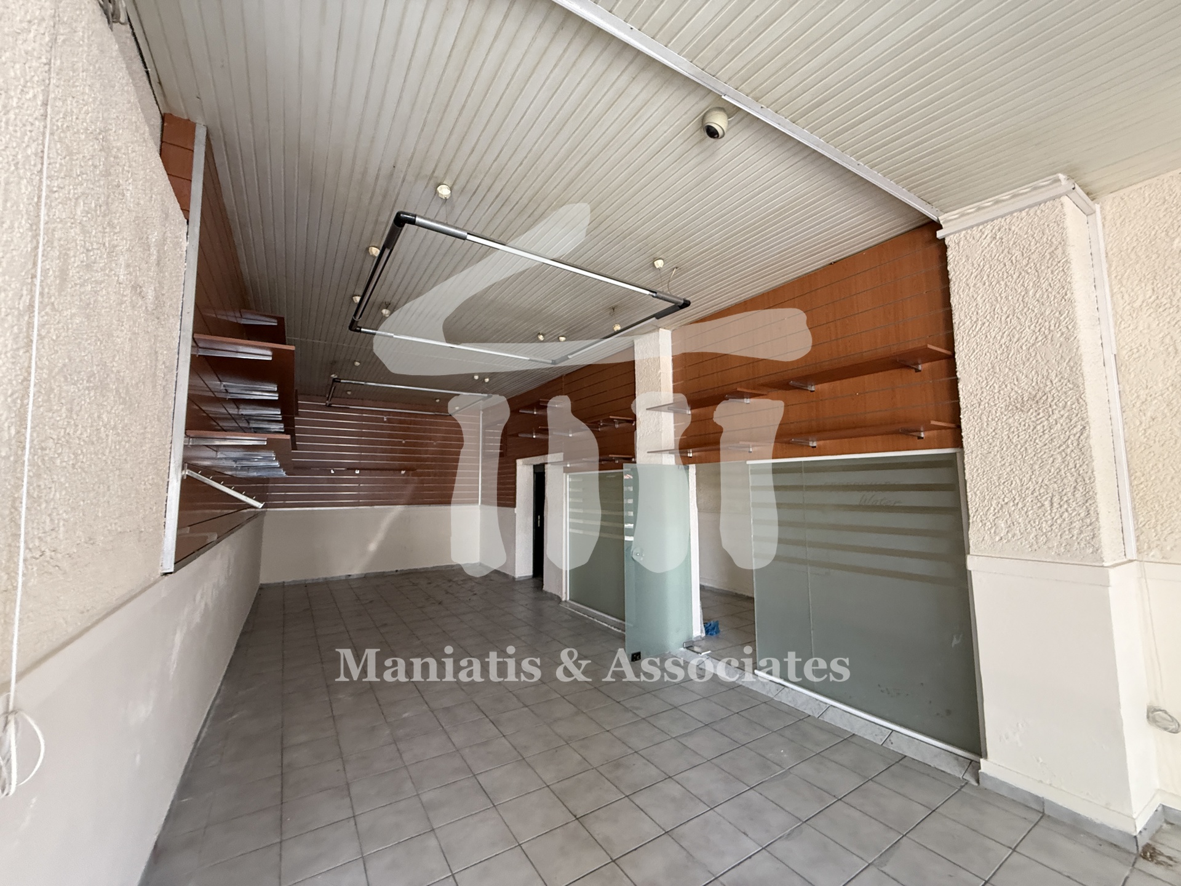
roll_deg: +1.3
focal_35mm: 14
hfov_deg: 102.1
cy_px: 443
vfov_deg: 85.7
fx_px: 478
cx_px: 590
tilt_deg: +9.8
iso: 320
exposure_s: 1/86
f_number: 2.2
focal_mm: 2.22
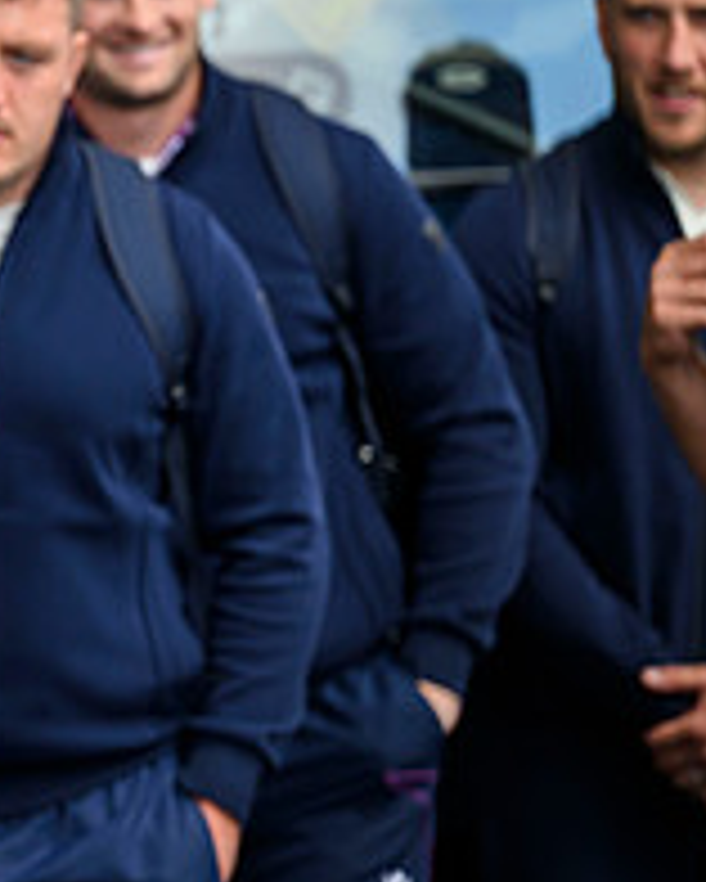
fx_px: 12814
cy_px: 354
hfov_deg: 3.1
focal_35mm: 491
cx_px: -658
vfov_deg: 3.9
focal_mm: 165
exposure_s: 1/800
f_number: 3.5
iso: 500
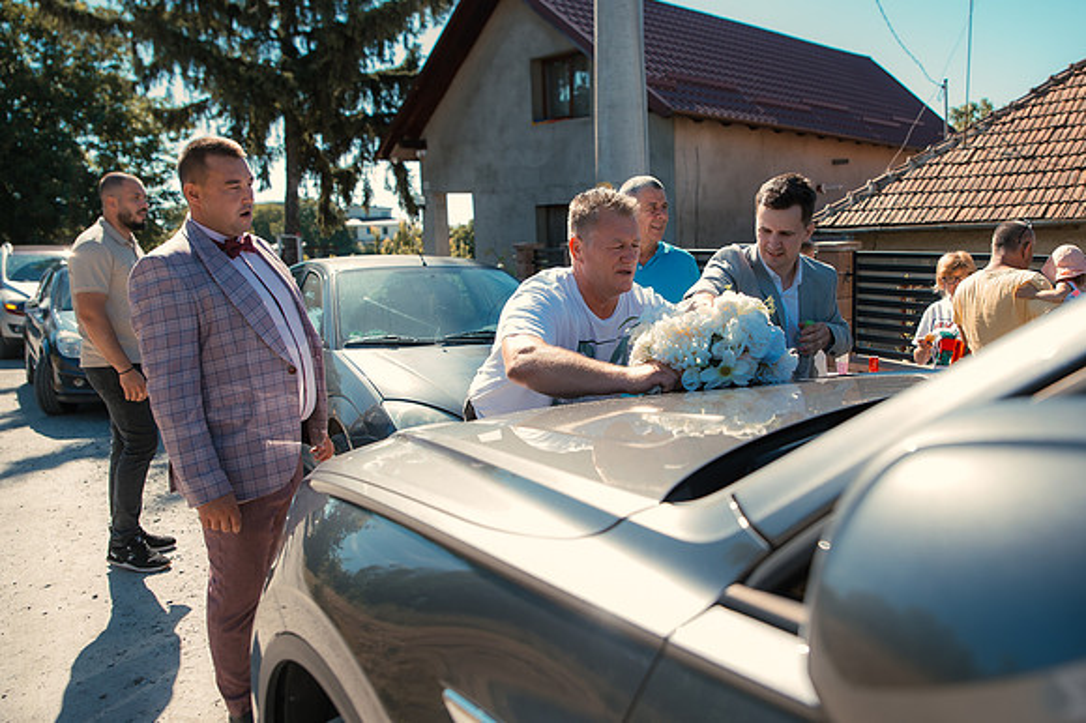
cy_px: 314
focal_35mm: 27
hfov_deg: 66.8
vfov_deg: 47.5
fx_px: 820
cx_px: 615
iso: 100
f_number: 3.5
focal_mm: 24
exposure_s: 1/250
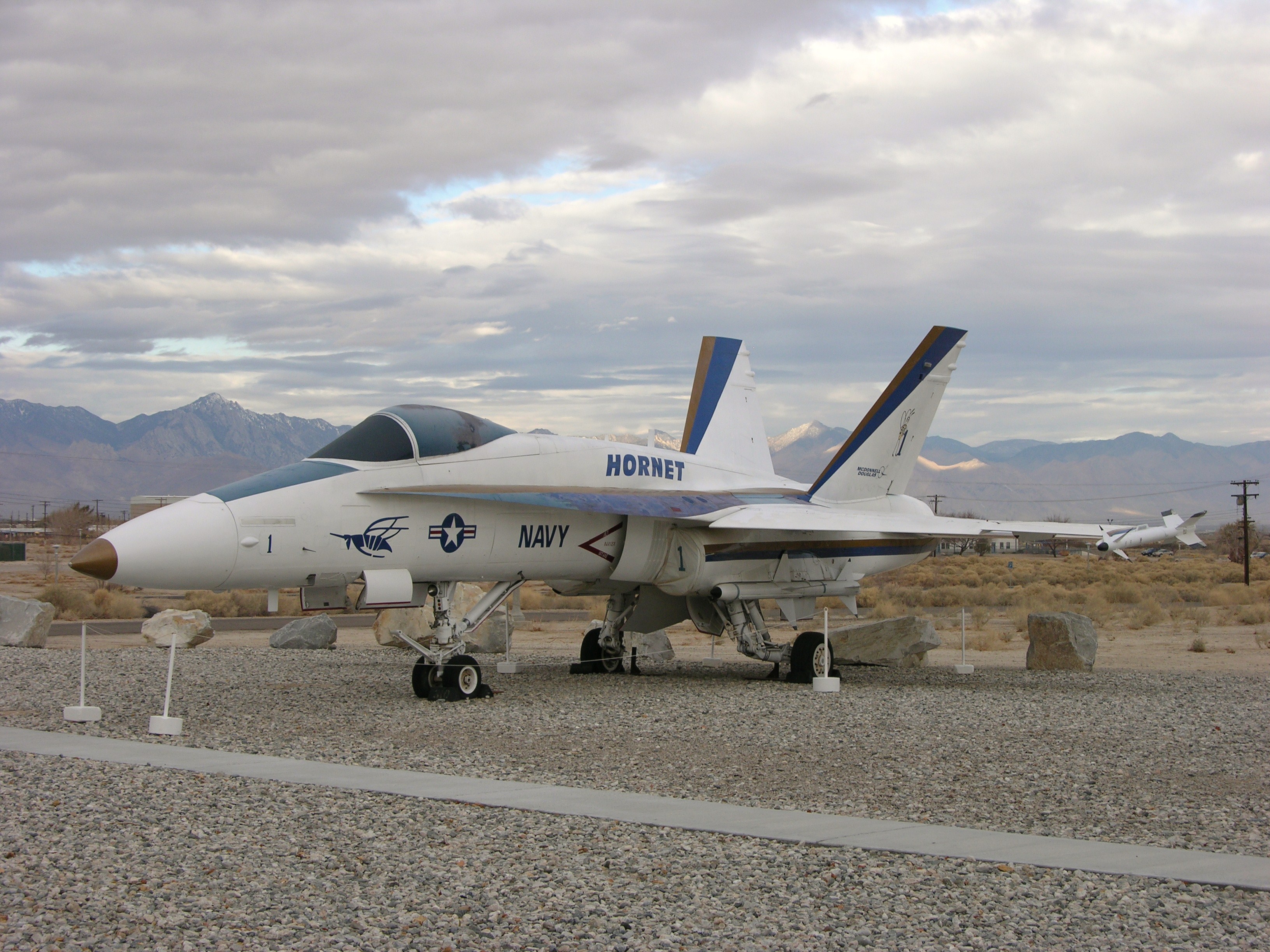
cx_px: 635
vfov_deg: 21.0
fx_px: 2568
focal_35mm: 70
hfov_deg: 27.8
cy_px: 476
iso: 50
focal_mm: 17.8
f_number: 4.7
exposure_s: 1/189
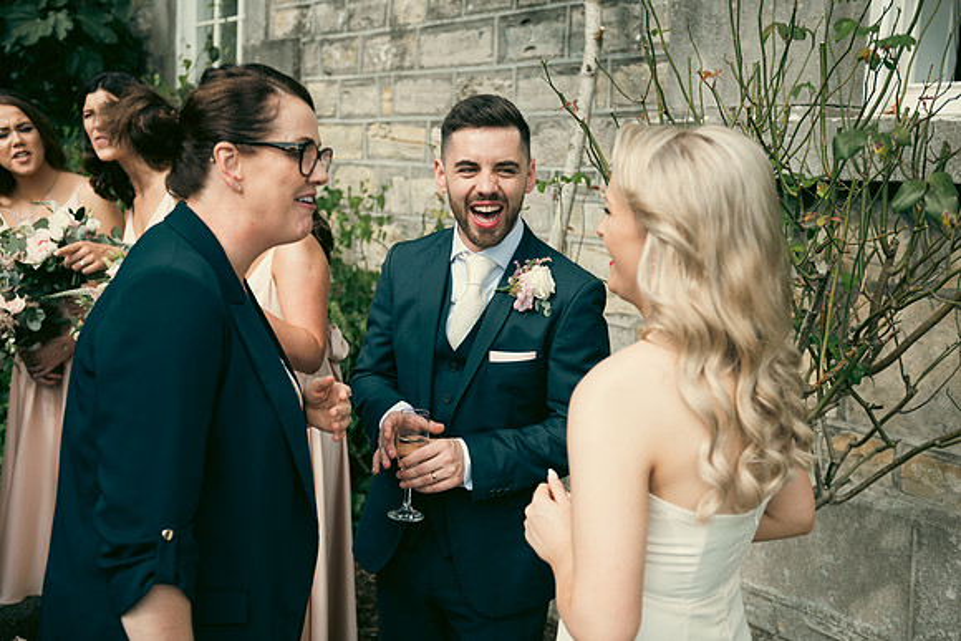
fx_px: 1175
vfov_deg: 30.5
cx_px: 480
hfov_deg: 44.5
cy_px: 320
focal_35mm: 44
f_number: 3.5
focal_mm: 44
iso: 125
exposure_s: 1/1000
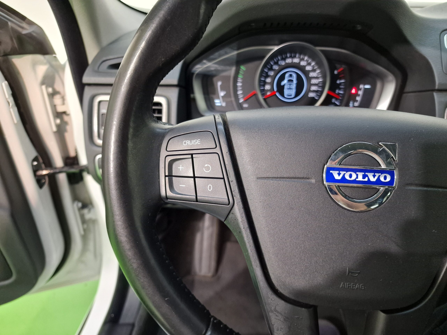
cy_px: 168
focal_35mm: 23
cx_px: 224
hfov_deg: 73.9
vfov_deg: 58.9
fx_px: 297
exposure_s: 1/33
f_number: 1.8
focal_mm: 6.4
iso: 320
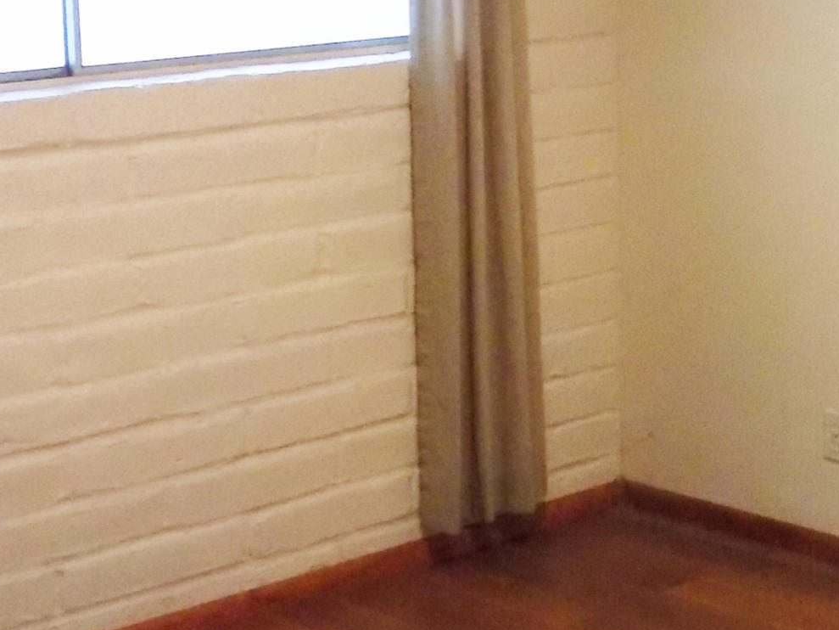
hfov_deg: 21.1
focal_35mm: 91
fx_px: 2206
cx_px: 757
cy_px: 194
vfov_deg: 16.2
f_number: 3.3
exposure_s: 1/30
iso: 400
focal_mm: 5.3
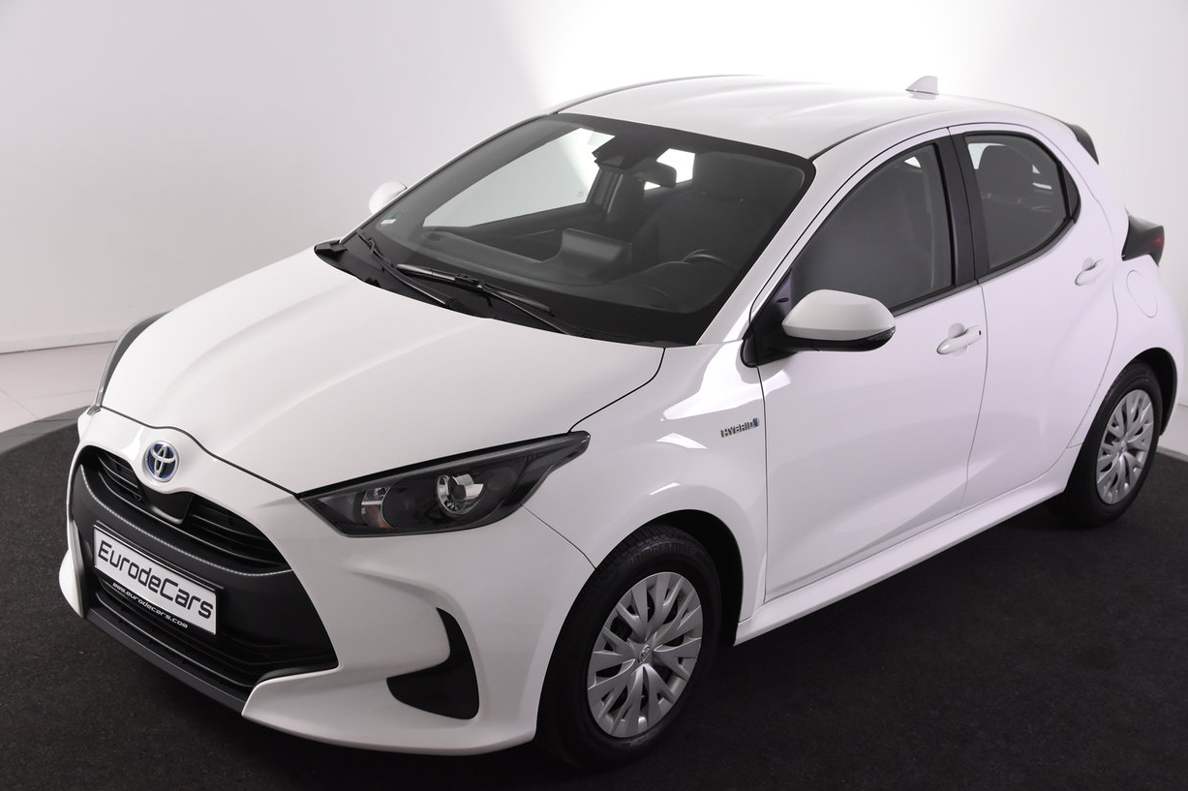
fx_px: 1600
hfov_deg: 40.7
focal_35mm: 49
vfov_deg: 27.8
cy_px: 402
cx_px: 601
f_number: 5.6
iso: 1600
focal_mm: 31
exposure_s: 1/125
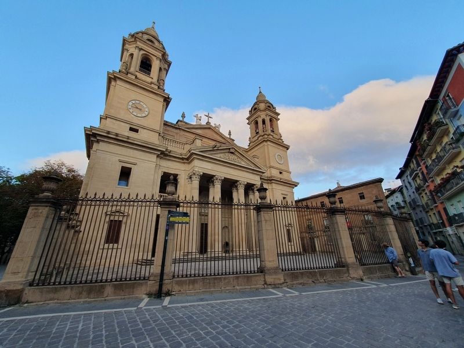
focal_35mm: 13
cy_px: 174
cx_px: 232
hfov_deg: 106.2
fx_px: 174
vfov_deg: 89.9
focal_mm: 1.8
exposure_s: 1/161
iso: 50
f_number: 2.2
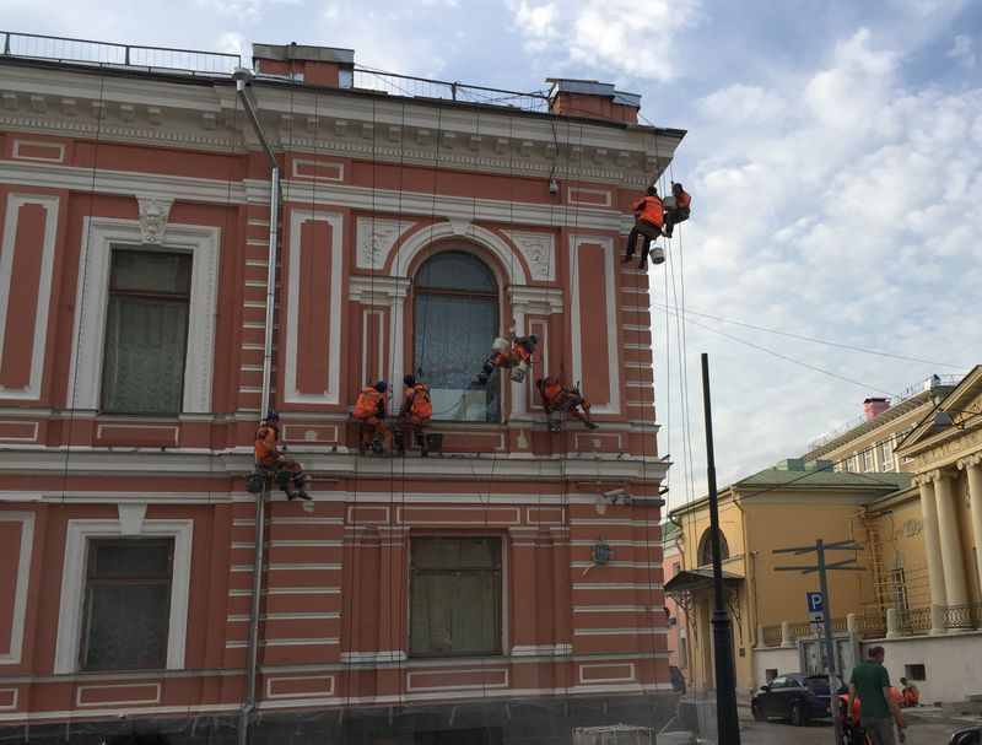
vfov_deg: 48.5
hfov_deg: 61.4
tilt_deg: +15.2
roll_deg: +2.7
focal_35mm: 29
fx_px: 826
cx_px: 491
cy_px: 372
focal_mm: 4.15
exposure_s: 1/807
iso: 32
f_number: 2.2
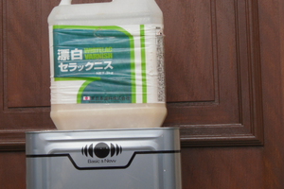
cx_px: 112
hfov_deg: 22.6
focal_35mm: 90
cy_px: 83
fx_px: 710
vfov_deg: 15.2
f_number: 5.3
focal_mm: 11.7
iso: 100
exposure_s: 1/125
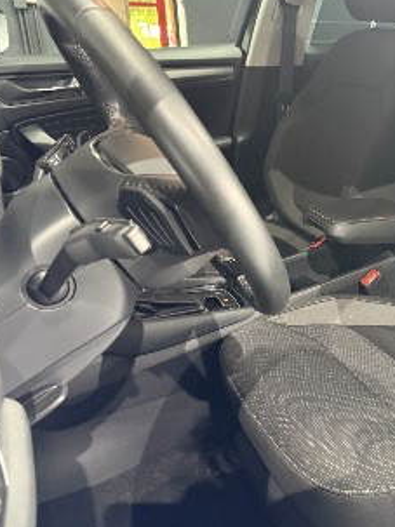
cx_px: 351
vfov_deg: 55.4
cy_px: 263
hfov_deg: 39.9
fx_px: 502
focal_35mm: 33
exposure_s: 1/33
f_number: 1.78
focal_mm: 6.76
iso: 1000
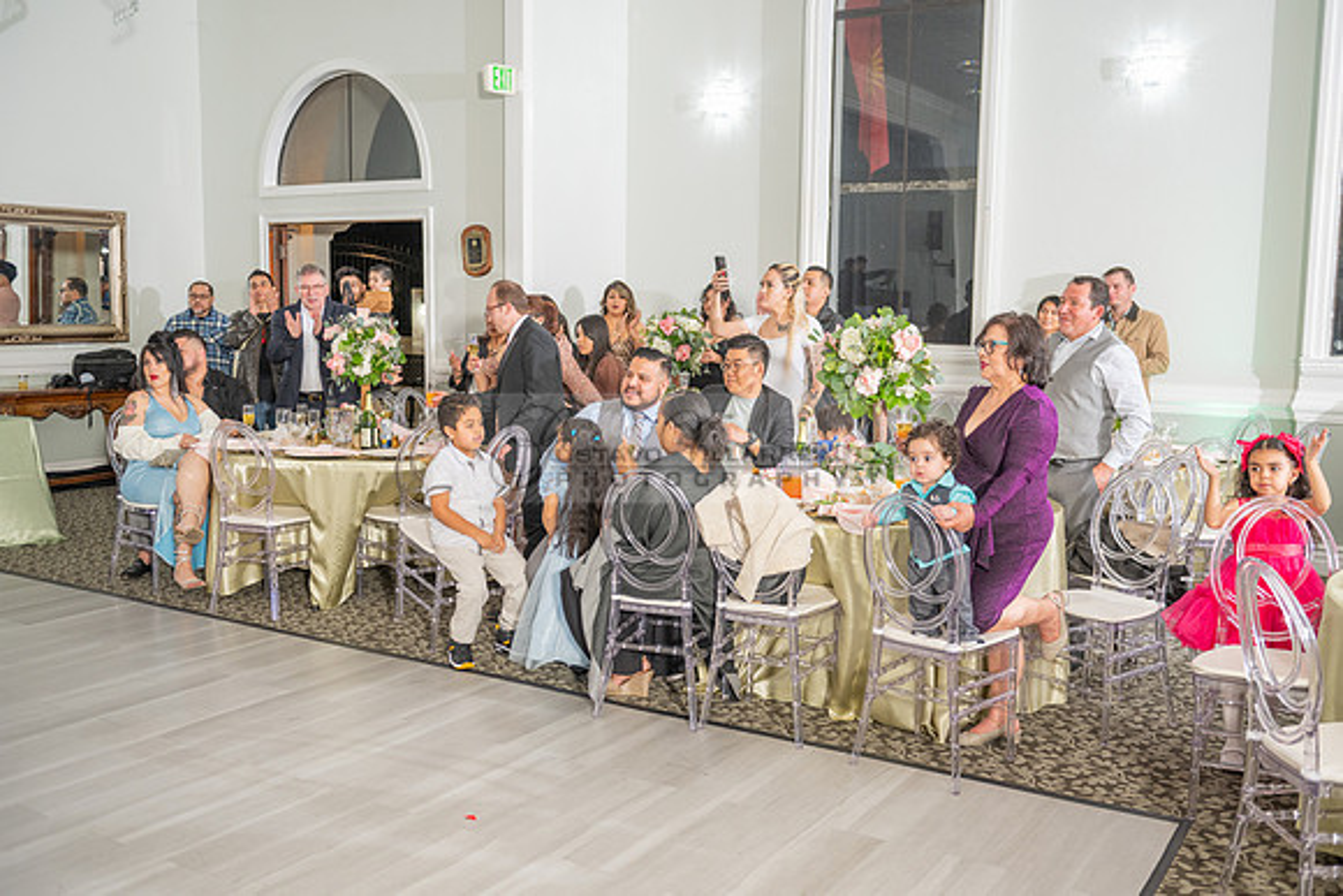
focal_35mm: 34
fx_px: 1269
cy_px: 448
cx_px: 672
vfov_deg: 38.9
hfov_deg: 55.8
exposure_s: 1/160
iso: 500
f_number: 3.5
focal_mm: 34
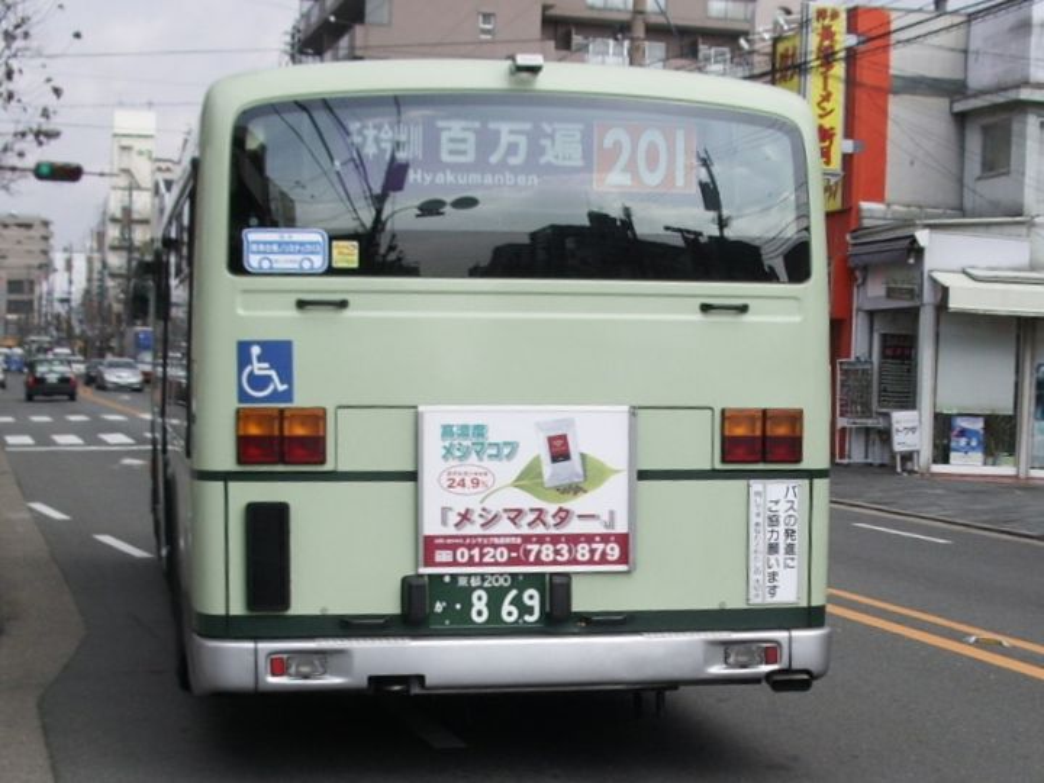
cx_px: 522
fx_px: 1056
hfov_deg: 52.6
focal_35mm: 35
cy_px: 392
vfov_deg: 40.7
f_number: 4.3
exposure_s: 1/250
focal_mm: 5.8
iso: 50
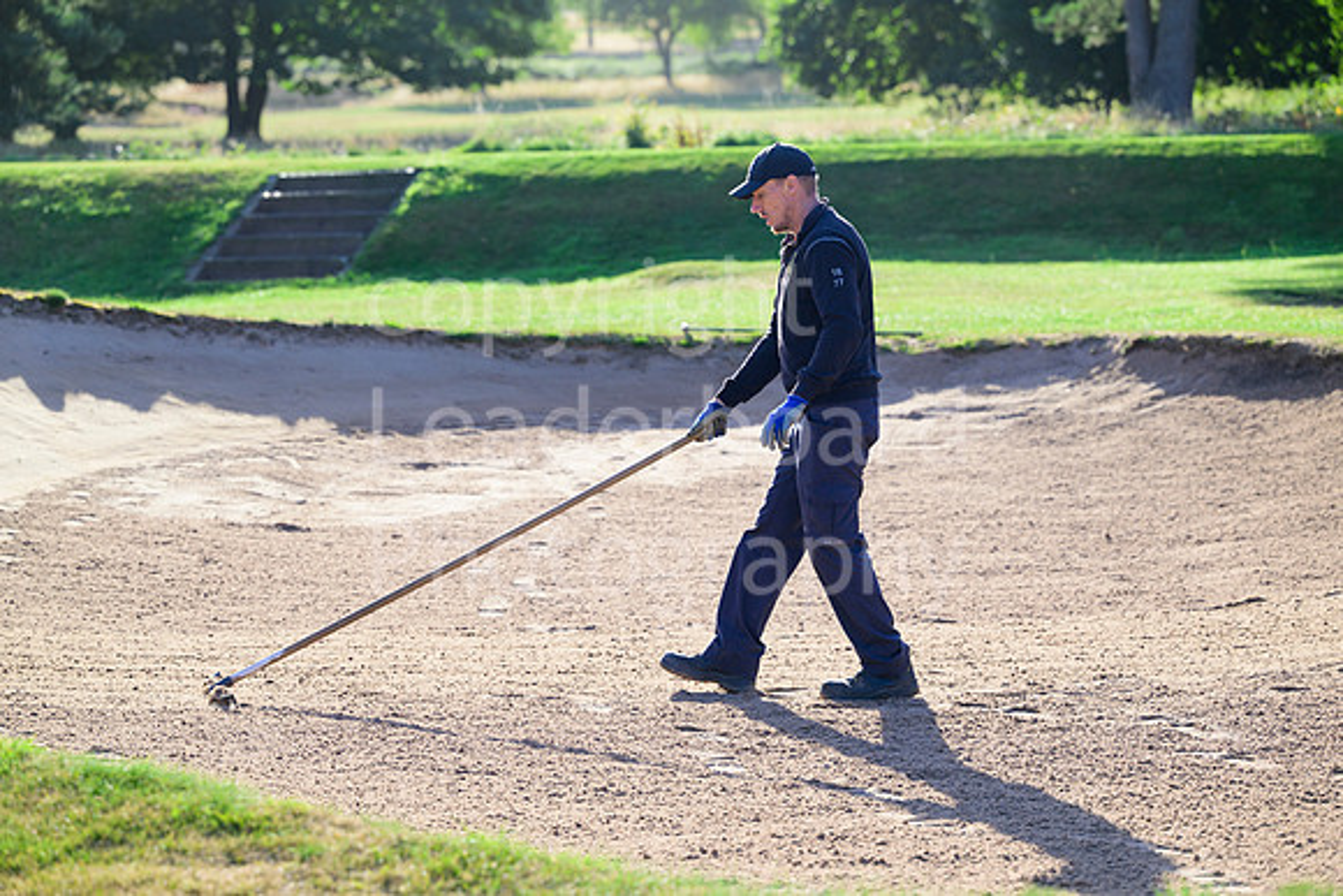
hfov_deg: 20.0
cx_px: 672
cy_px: 448
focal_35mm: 102
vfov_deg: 13.4
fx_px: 3806
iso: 200
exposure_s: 1/640
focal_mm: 102
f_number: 4
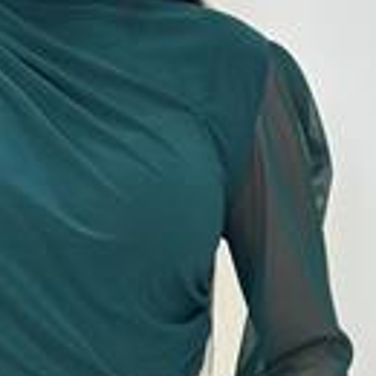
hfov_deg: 9.9
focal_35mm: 174
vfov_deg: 10.0
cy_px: 262
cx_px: -46
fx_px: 2138
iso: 80
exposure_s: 1/100
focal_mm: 6.86
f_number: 1.78
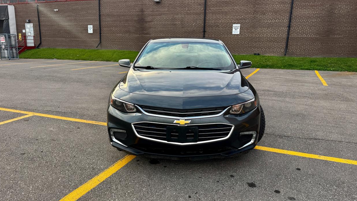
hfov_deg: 69.9
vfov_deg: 42.9
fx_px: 256
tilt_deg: -9.5
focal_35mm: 27
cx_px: 180
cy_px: 106
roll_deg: -1.3
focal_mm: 6.76
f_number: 1.78
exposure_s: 1/518
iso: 80
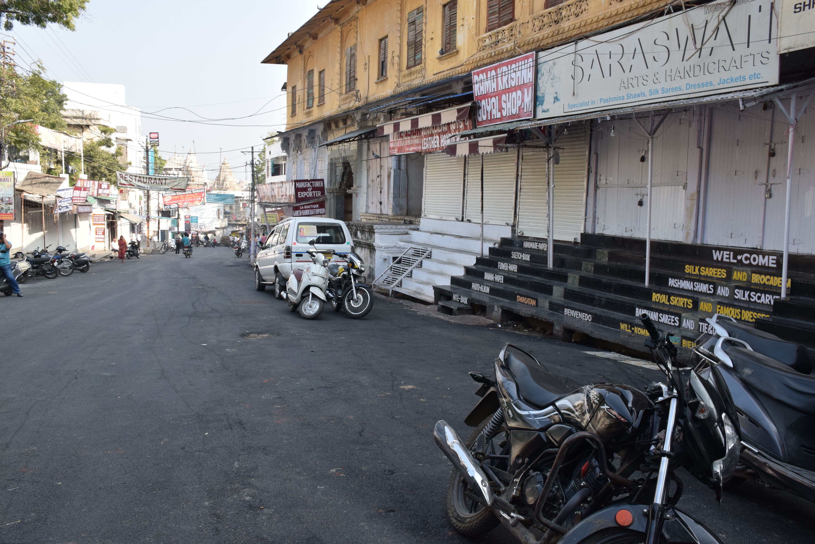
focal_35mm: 30
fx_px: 679
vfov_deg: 43.6
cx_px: 408
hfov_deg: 61.9
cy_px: 272
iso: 500
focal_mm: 20
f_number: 9
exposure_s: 1/320
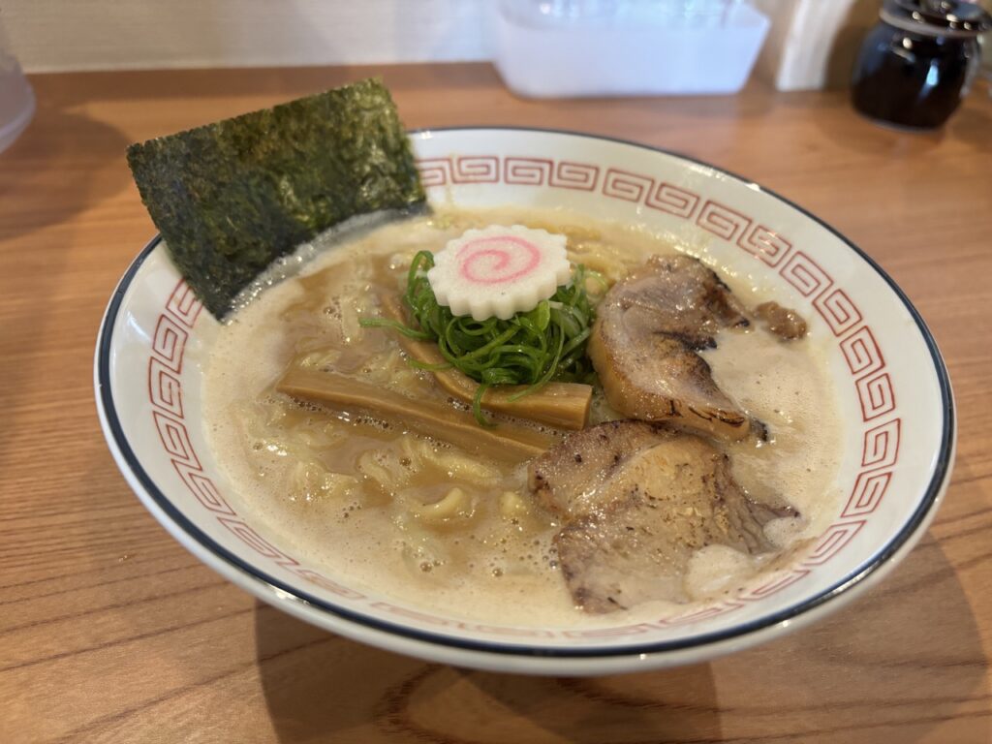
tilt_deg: -41.3
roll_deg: -4.0
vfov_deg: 53.1
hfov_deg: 67.3
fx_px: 745
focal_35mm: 26
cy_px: 372
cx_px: 496
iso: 320
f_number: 1.6
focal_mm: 5.96
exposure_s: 1/60
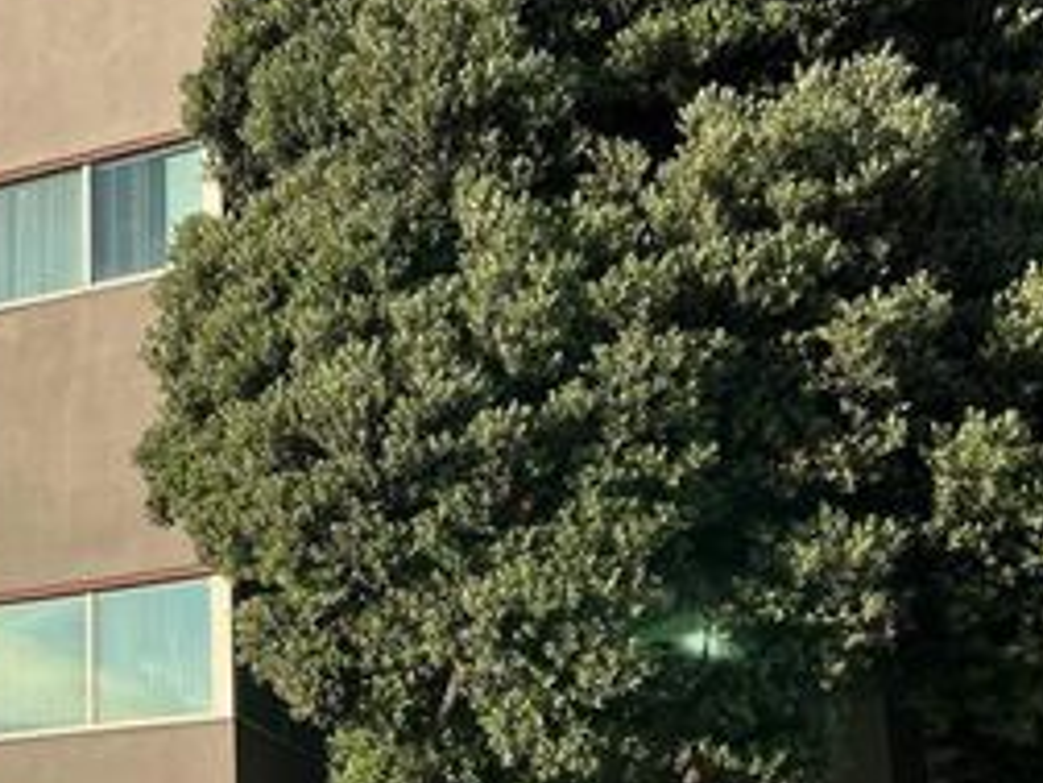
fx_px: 1989
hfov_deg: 28.1
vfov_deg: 21.9
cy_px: 663
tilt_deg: +14.1
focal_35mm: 66
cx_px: 70
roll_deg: +0.5
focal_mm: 5.7
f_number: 1.5
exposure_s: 1/3704
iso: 50
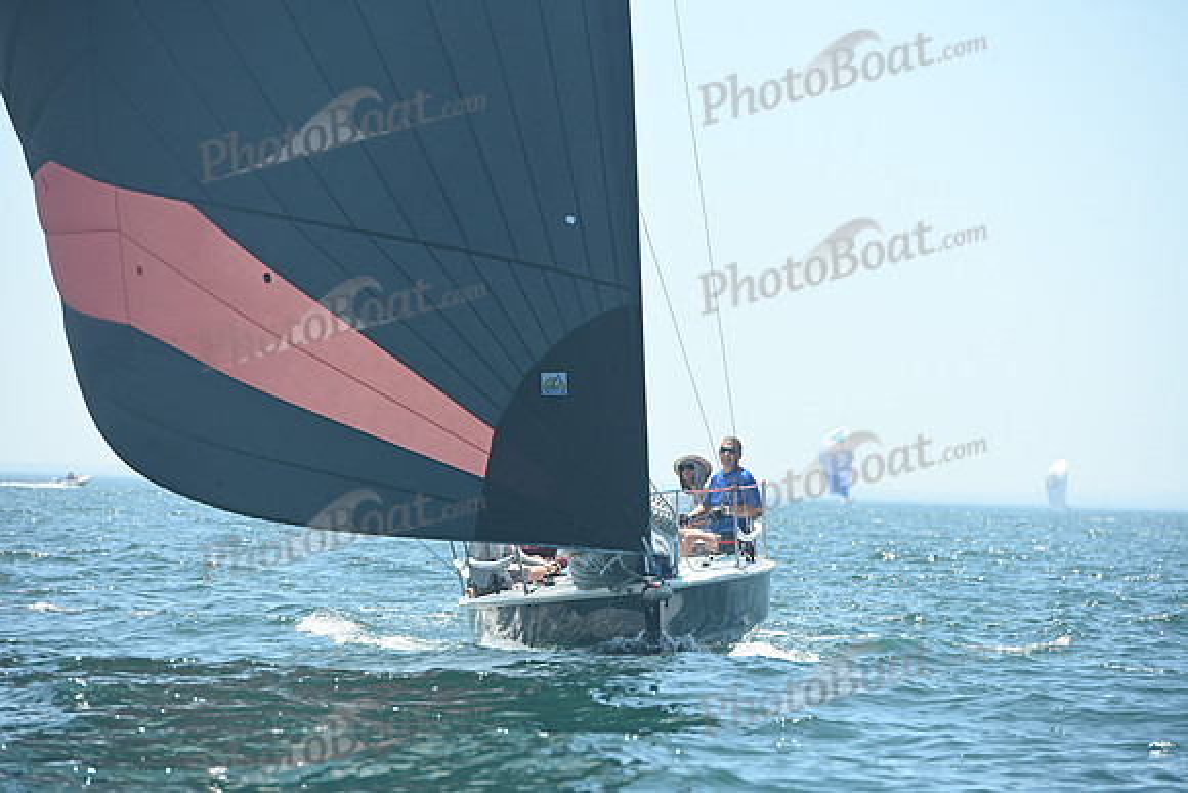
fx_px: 6601
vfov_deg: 6.9
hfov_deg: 10.3
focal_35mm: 200
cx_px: 594
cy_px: 396
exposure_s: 1/1000
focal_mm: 200
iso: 320
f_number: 6.3
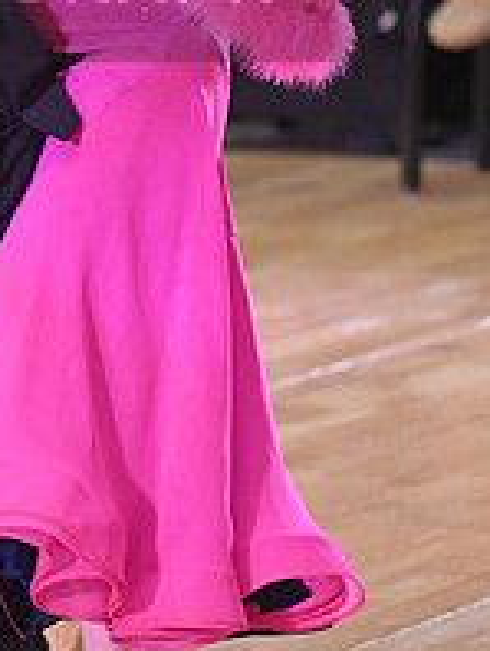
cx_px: -74
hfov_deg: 3.6
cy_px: -46
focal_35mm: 408
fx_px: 7684
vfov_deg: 4.8
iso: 3200
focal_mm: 145
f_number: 4.5
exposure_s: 1/400
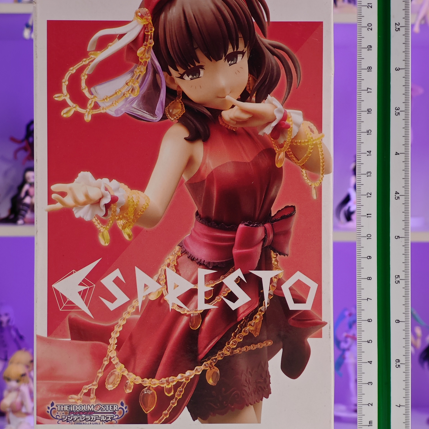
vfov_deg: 18.3
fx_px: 1332
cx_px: 214
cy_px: 220
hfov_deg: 18.3
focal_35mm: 95
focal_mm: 7.48
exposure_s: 1/16.8
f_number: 2.4
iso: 400
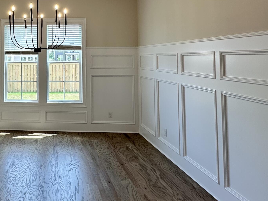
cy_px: 46
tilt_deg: +3.1
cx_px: 33
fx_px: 240
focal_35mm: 31
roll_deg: -0.4
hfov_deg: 52.2
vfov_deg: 43.7
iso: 40
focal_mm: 2.22
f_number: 2.2
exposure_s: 1/120
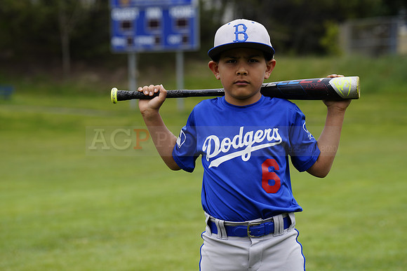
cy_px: 136
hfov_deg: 13.0
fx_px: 1787
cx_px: 204
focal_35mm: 158
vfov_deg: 8.7
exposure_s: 1/250
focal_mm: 158
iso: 100
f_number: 6.3
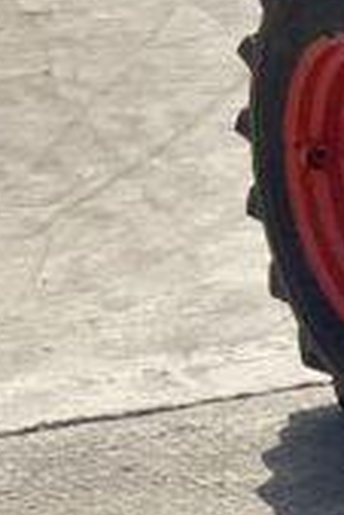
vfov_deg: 11.1
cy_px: 3
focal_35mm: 183
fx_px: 2617
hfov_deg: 6.1
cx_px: 1461
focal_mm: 3
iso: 16
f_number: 1.8
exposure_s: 1/2058
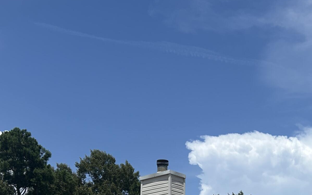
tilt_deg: +6.2
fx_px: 587
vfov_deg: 17.6
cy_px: 260
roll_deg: -0.2
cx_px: 216
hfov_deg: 29.5
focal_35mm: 69
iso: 50
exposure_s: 1/6993
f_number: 1.5
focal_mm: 5.7
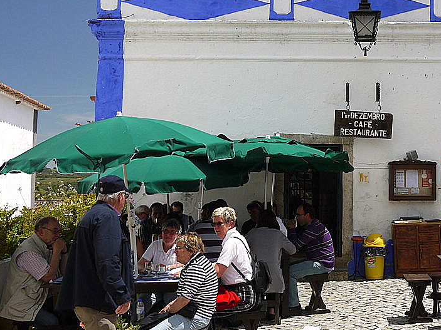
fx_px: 650
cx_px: 358
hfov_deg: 36.1
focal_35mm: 51
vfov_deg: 28.5
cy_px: 144
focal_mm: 14
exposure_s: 1/250
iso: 100
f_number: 6.3
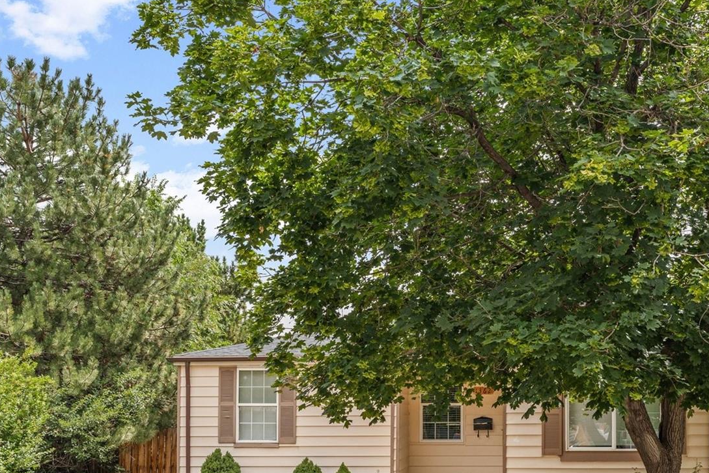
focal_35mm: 47
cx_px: 462
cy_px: 283
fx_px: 926
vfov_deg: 28.6
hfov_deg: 41.5
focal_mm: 32
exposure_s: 1/40
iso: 640
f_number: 11
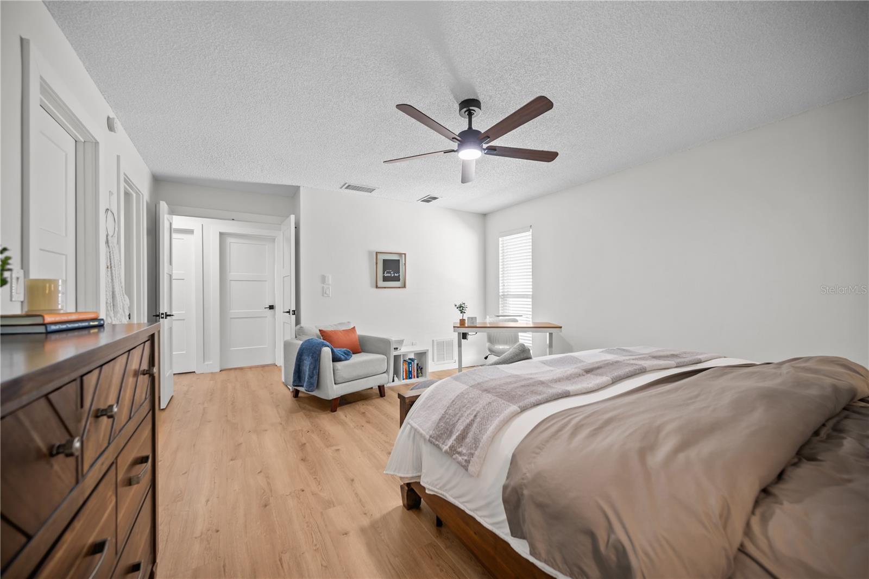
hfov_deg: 104.3
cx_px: 434
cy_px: 290
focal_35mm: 14
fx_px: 338
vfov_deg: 81.2
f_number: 4
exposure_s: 1/2.5
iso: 100
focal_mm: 14
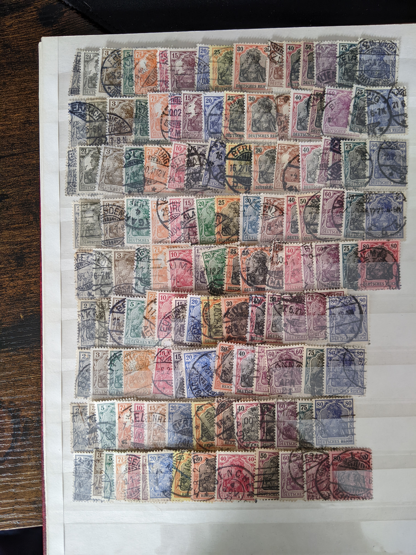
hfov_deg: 51.4
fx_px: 433
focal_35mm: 27
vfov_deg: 65.3
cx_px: 208
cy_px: 278
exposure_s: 1/100
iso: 228
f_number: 1.8
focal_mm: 4.44
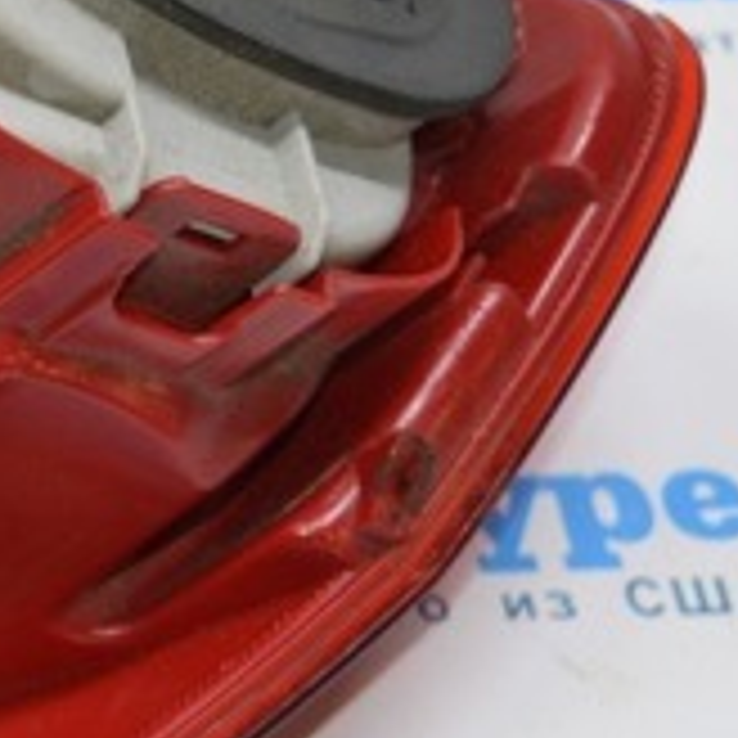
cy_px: 367
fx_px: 3594
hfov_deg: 11.3
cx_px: -333
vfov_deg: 11.7
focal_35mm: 149
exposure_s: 1/60
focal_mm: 30
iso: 450
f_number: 4.2
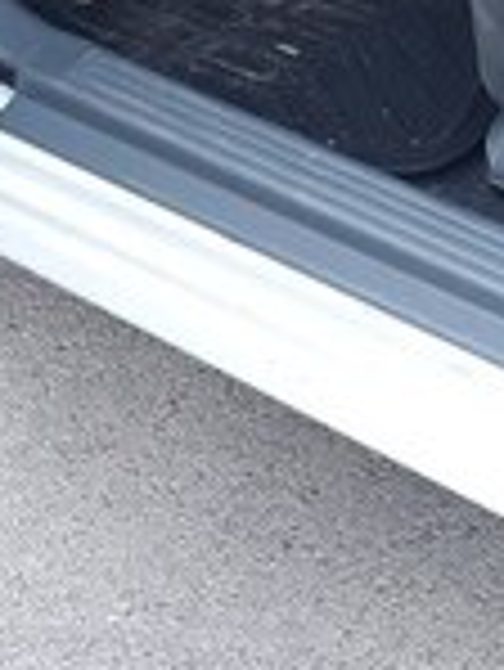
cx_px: 590
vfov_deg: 18.9
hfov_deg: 15.9
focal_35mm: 90
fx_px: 1745
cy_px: -360
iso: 64
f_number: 1.9
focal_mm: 3.6
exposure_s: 1/100
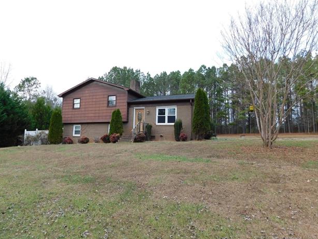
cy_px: 117
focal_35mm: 24
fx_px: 221
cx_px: 153
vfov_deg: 56.8
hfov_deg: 71.6
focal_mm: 4
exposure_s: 1/160
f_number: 3
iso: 125
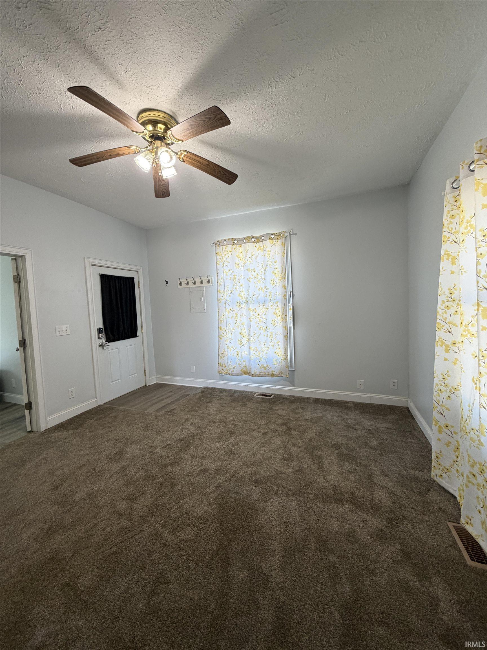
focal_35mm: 14
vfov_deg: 102.1
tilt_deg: -5.0
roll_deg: +2.8
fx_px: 263
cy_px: 325
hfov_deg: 85.7
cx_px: 244
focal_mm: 2.22
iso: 200
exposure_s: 1/60
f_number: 2.2
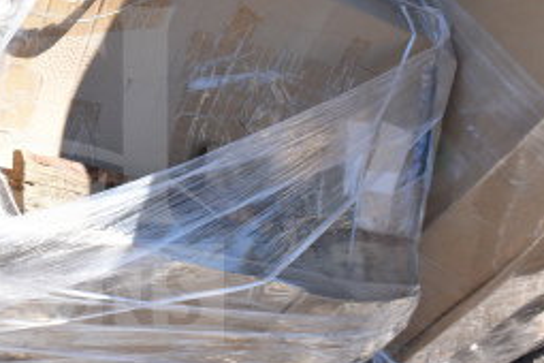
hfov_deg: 24.4
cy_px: 176
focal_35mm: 79
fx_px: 1194
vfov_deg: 17.3
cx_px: -17
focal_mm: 22
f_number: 7.1
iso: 200
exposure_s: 1/200
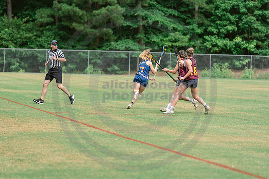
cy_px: 90
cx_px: 134
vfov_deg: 6.9
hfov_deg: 10.3
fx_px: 1495
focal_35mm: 200
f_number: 4
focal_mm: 200
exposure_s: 1/1000
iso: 250
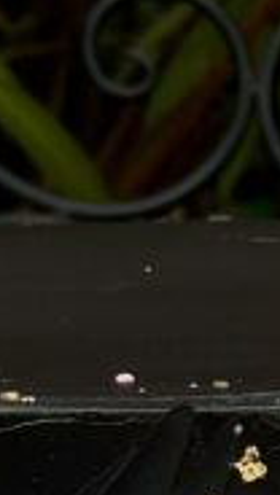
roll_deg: -0.6
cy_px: 248
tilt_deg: -9.2
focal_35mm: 291
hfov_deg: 4.2
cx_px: 183
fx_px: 3827
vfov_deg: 7.4
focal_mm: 6.86
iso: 64
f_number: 1.78
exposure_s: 1/1133
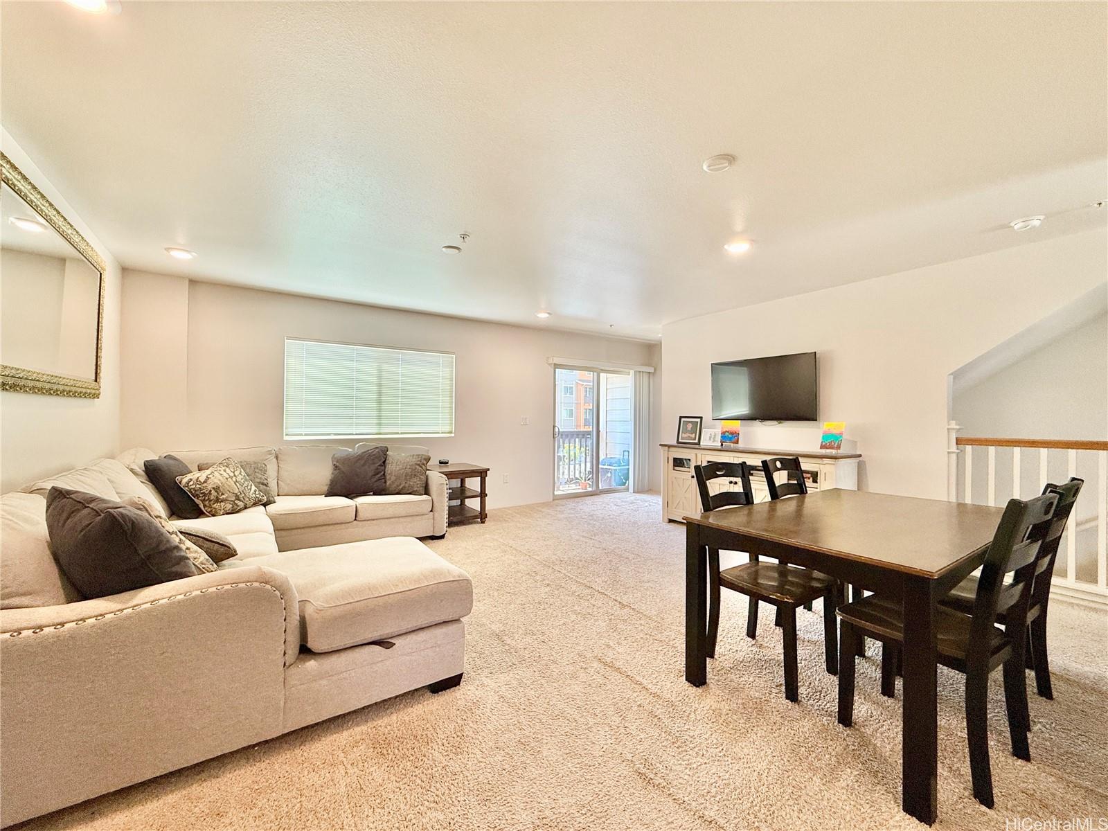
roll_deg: -0.1
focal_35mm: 14
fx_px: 448
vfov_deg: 85.7
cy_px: 416
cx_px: 554
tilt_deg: +1.2
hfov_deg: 102.1
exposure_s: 1/120
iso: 100
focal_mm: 2.22
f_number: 2.2
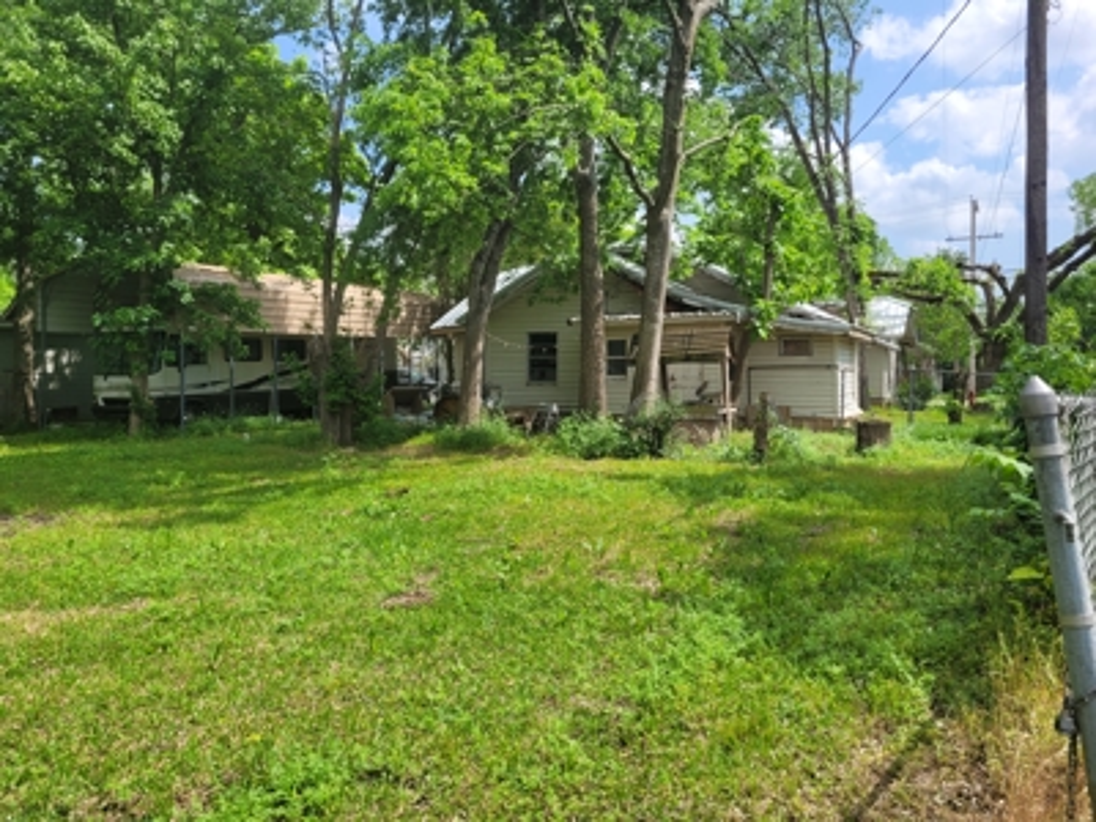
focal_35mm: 26
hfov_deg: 67.3
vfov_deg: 53.1
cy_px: 411
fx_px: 823
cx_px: 548
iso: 40
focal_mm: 5.4
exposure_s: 1/2010
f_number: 1.8
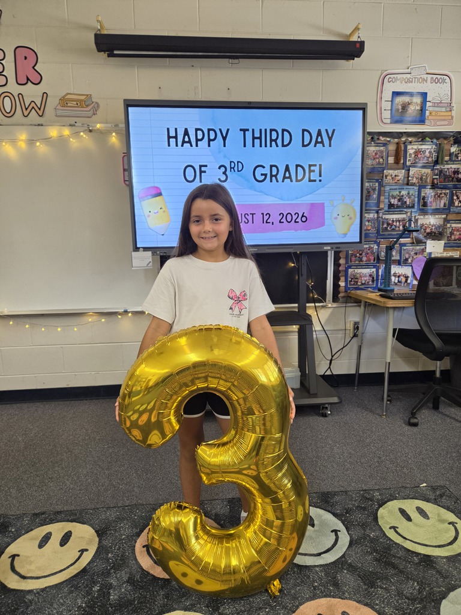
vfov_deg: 73.9
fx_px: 408
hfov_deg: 58.9
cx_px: 230
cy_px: 308
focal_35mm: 23
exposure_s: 1/120
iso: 160
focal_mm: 5.4
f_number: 1.8
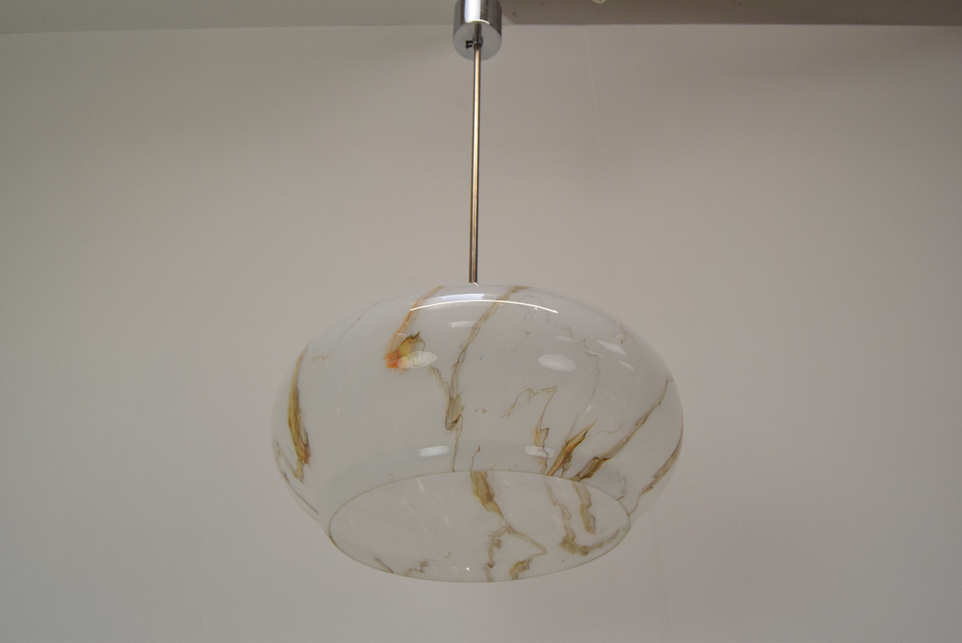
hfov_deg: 61.9
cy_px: 322
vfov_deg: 43.7
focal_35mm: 30
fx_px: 802
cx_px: 481
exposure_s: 1/320
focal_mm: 20
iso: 1600
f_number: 9
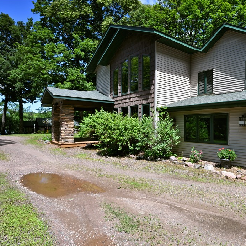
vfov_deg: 65.0
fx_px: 193
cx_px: 185
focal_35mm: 24
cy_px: 125
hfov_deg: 61.4
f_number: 5.6
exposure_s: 1/800
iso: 250
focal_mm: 18
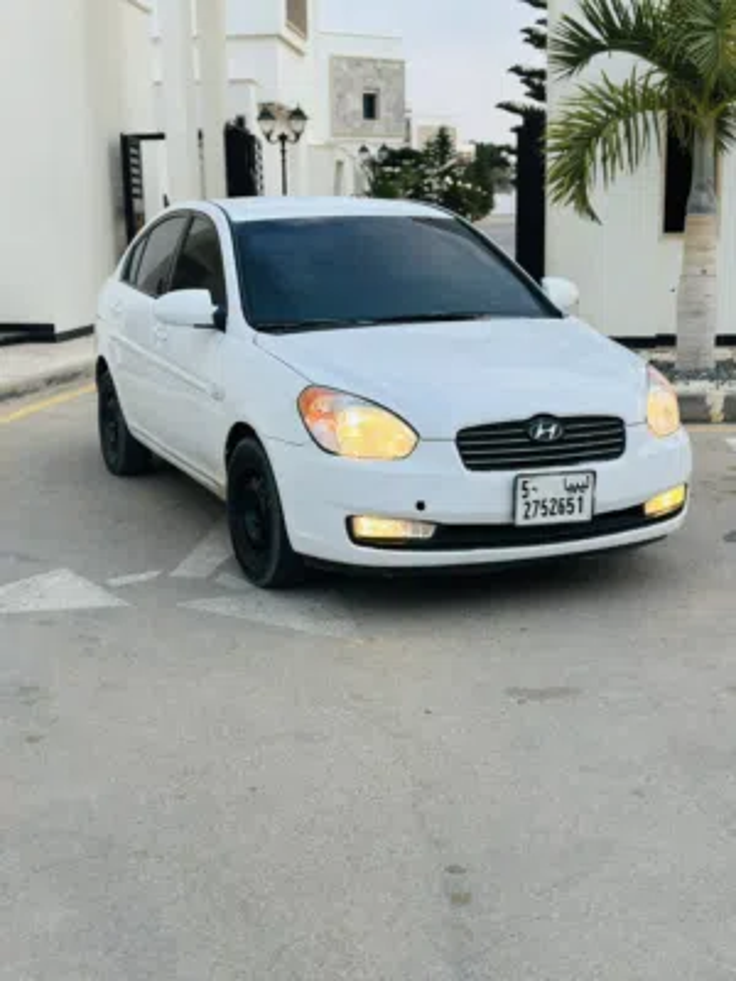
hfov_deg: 30.3
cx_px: 368
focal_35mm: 48
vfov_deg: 39.7
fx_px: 1361
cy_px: 490
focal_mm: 6.86
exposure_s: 1/242
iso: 80
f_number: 1.78
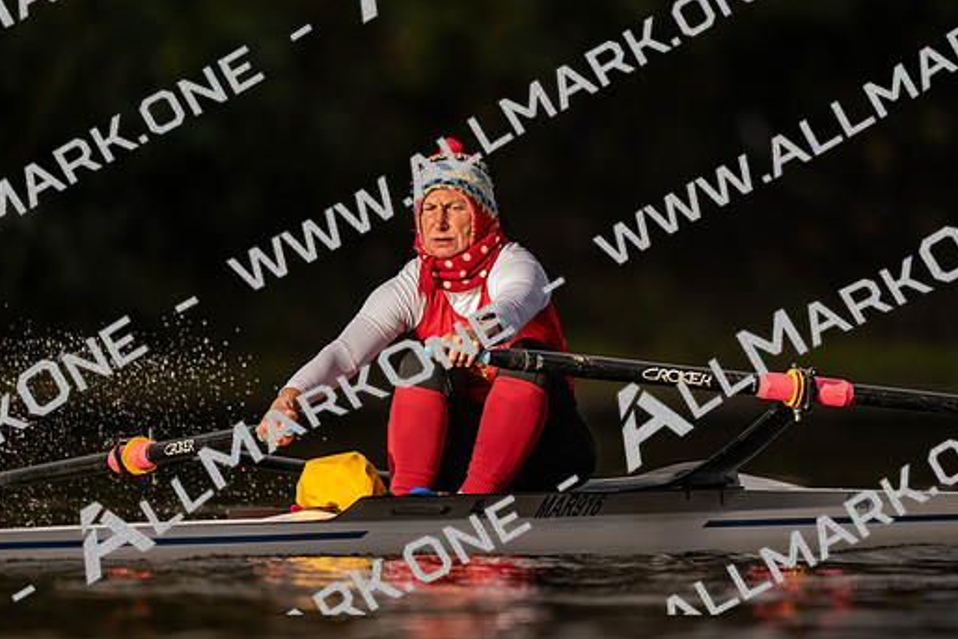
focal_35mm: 677
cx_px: 458
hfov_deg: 3.0
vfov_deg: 2.0
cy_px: 295
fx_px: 18020
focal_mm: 600
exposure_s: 1/2500
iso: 320
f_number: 4
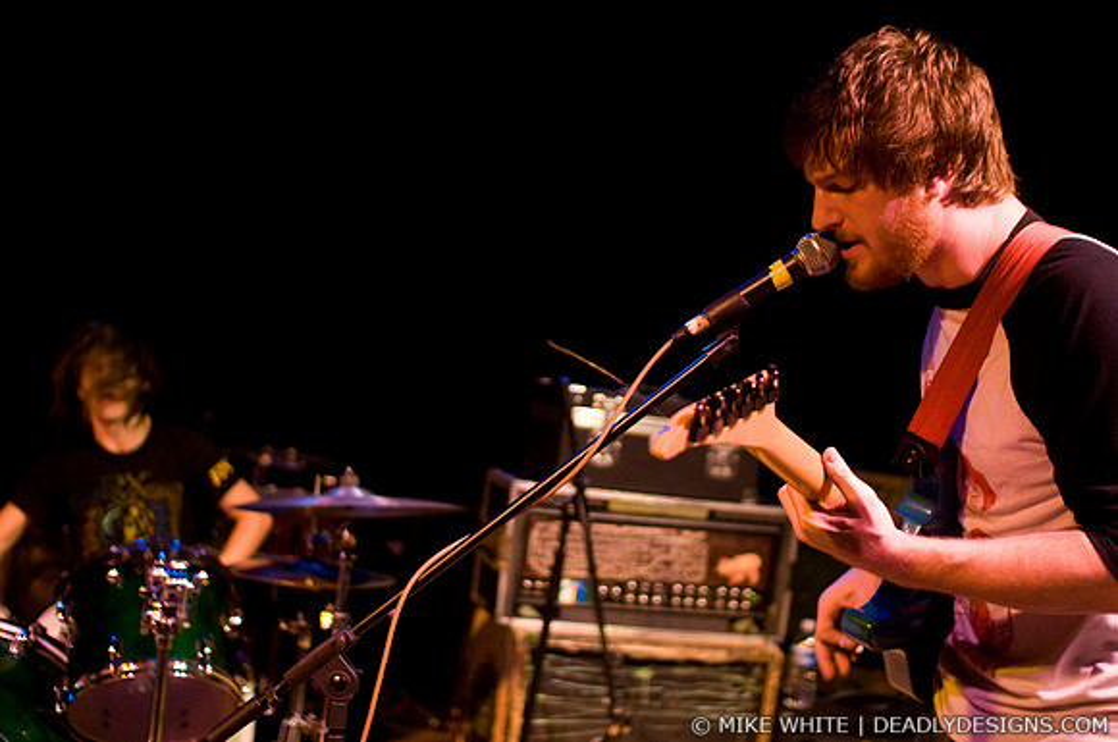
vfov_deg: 29.8
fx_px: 1396
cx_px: 559
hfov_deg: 43.7
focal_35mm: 45
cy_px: 371
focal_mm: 30
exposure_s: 1/160
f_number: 2
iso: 800
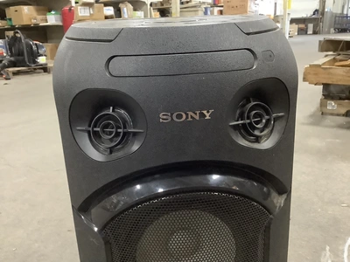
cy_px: 131
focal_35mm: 31
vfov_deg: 45.4
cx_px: 175
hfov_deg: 58.4
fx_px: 313
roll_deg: +2.5
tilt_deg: -17.6
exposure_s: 1/24
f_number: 2.4
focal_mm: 3.3
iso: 800
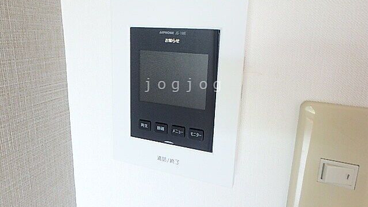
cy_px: 85
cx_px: 184
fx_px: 224
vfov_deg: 49.2
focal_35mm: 23
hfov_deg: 78.7
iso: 250
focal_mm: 3.7
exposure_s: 1/30
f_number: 3.5
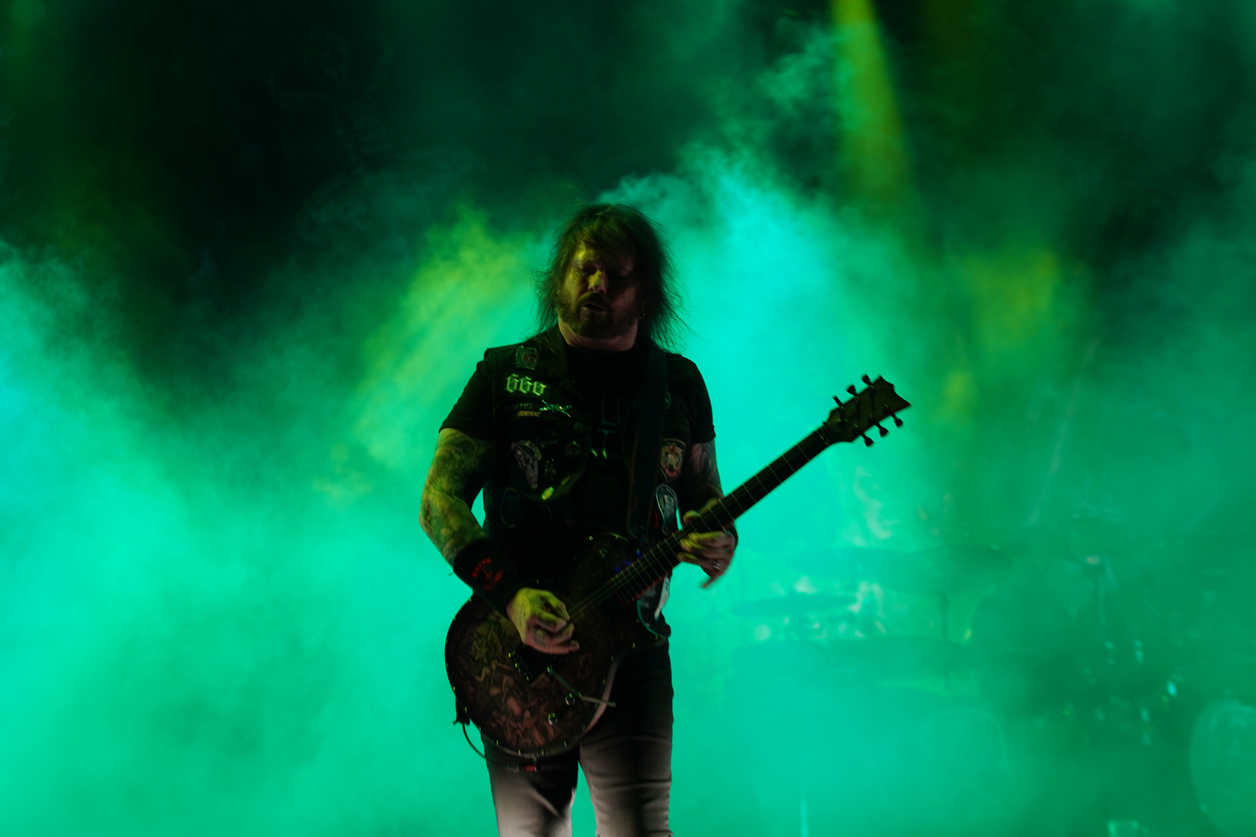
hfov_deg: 27.3
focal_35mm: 74
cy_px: 418
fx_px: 2582
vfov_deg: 18.4
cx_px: 628
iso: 250
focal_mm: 74
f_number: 4
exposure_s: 1/100
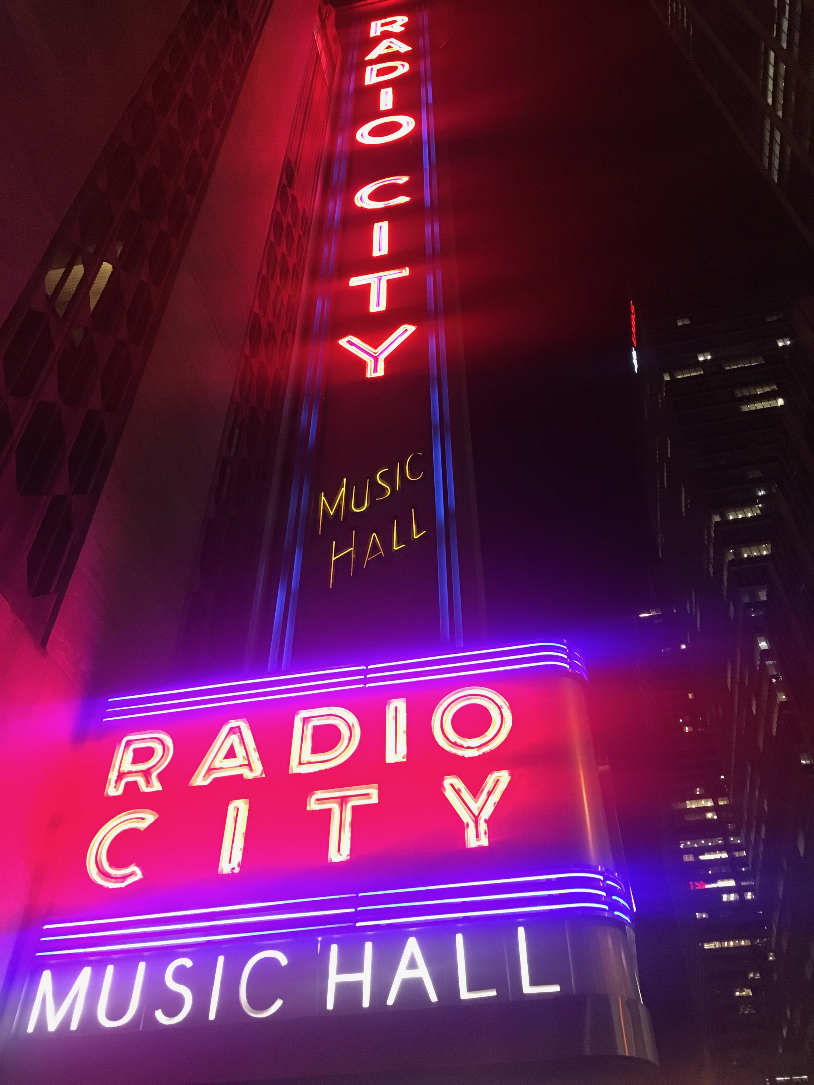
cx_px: 407
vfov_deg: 61.7
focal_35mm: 29
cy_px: 542
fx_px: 909
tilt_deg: +47.7
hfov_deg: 48.2
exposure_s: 1/20
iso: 200
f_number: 2.2
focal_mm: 4.15
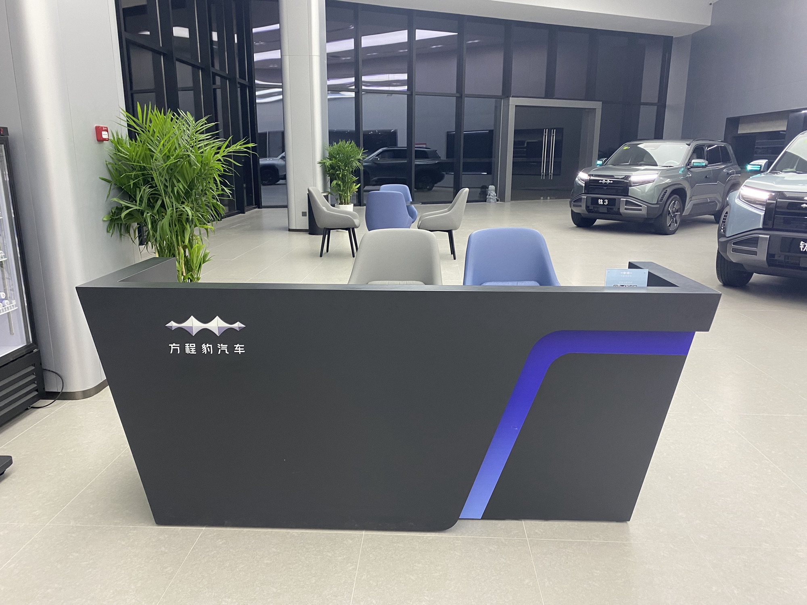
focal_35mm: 26
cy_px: 302
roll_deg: -0.2
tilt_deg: -12.5
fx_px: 606
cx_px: 404
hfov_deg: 67.3
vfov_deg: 53.1
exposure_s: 1/82
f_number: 1.8
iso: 125
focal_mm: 4.25
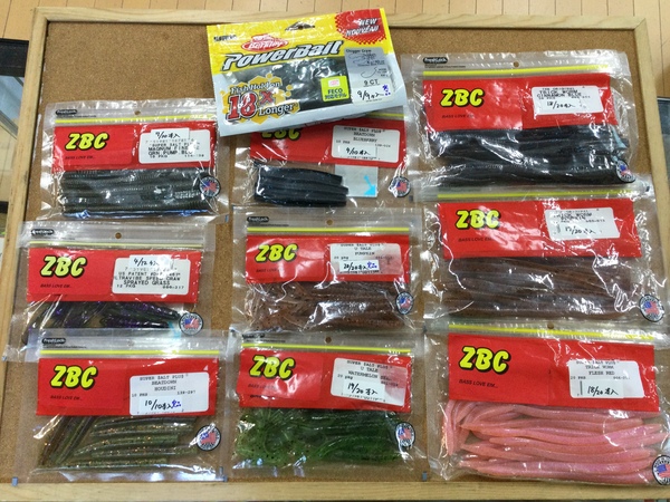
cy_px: 251
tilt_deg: -77.2
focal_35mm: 31
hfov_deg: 58.4
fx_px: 600
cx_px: 335
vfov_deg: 45.4
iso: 32
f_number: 2.4
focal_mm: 3.3
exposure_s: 1/30
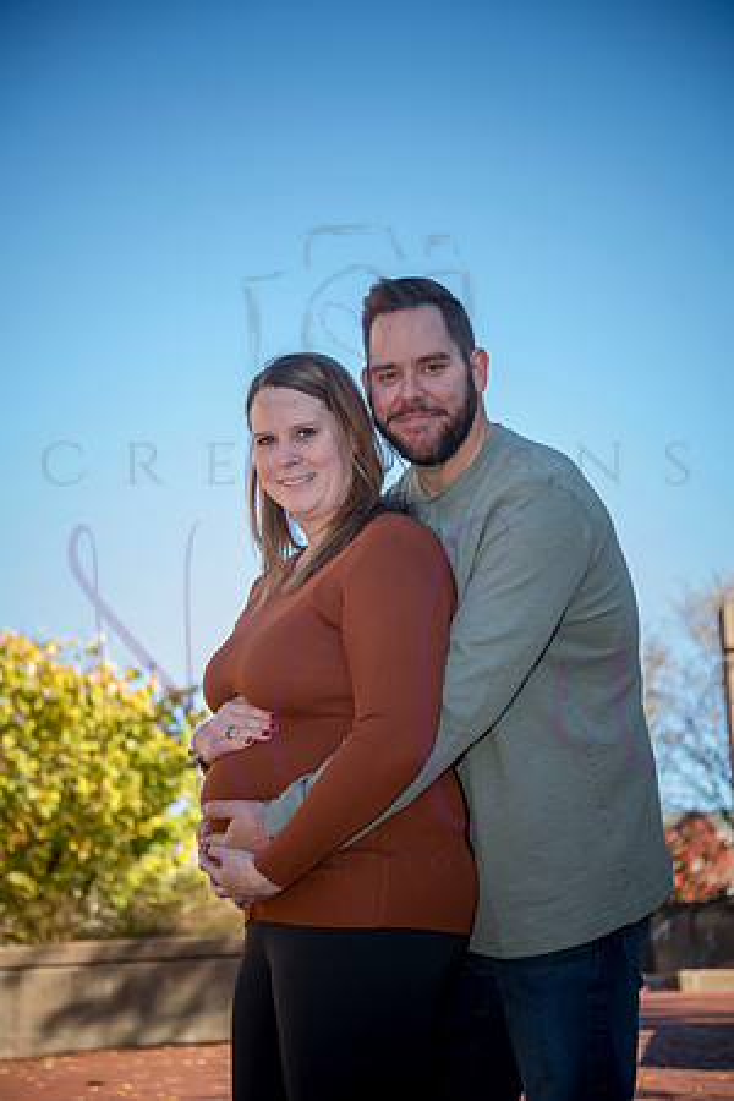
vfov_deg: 28.1
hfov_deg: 18.9
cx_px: 367
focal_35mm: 72
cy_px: 550
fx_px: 2202
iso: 640
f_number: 4.5
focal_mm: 72
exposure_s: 1/640
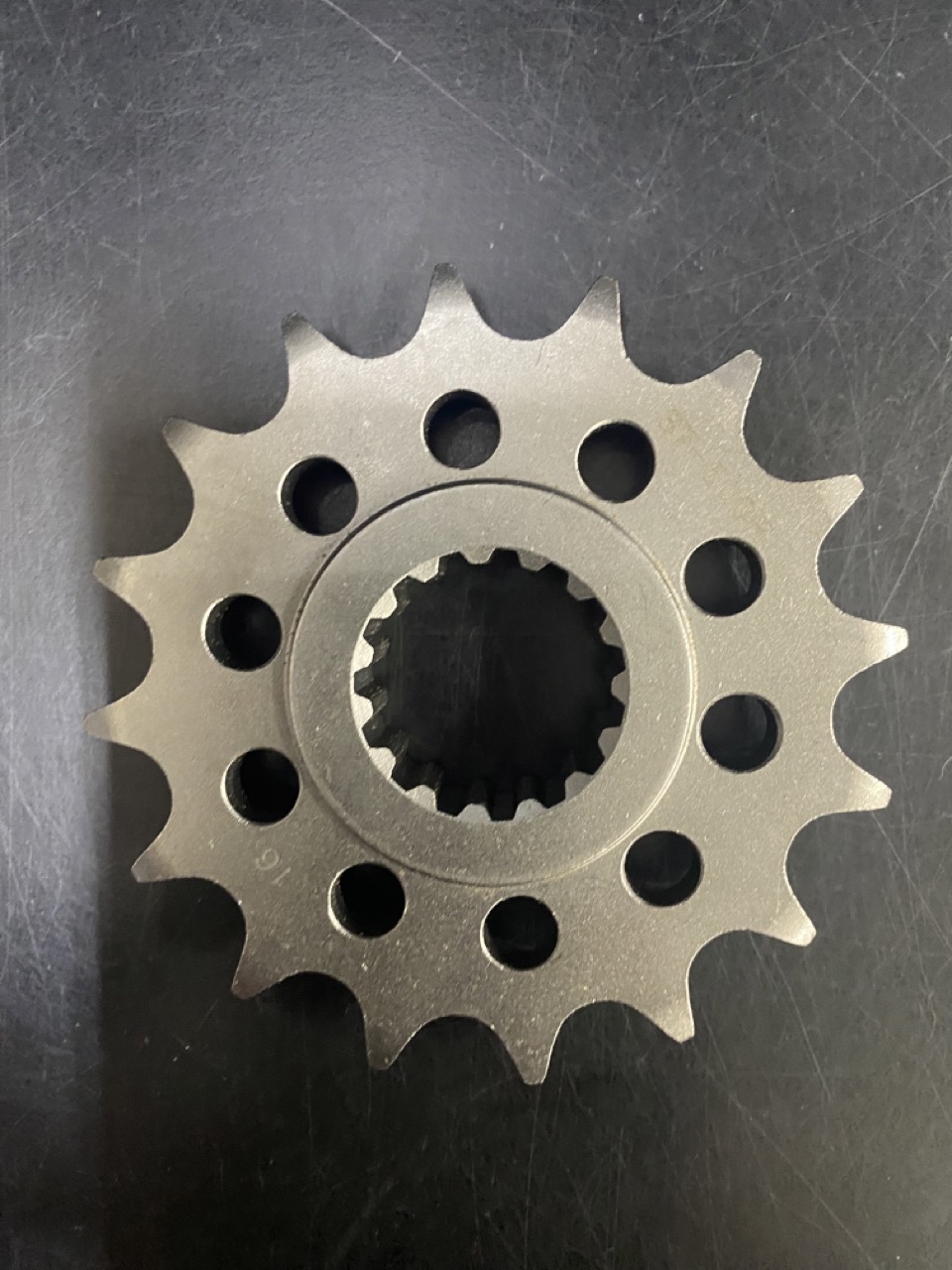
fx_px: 917
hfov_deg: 54.9
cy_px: 635
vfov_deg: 69.4
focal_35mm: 25
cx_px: 476
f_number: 1.8
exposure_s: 1/30
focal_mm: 4.25
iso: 500
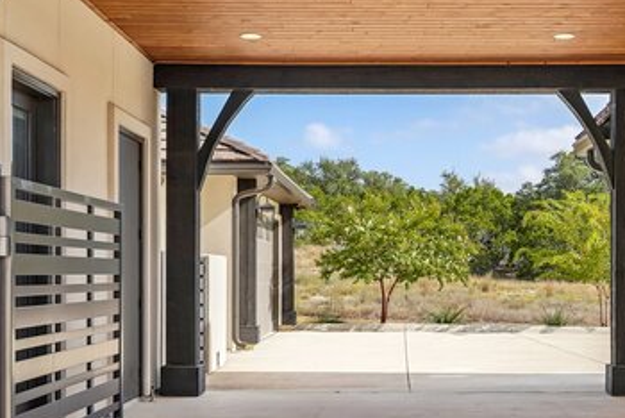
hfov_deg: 36.6
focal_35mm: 54
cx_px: 411
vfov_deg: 25.1
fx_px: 937
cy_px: 256
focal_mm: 29.5
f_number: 8
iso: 100
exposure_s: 1/160
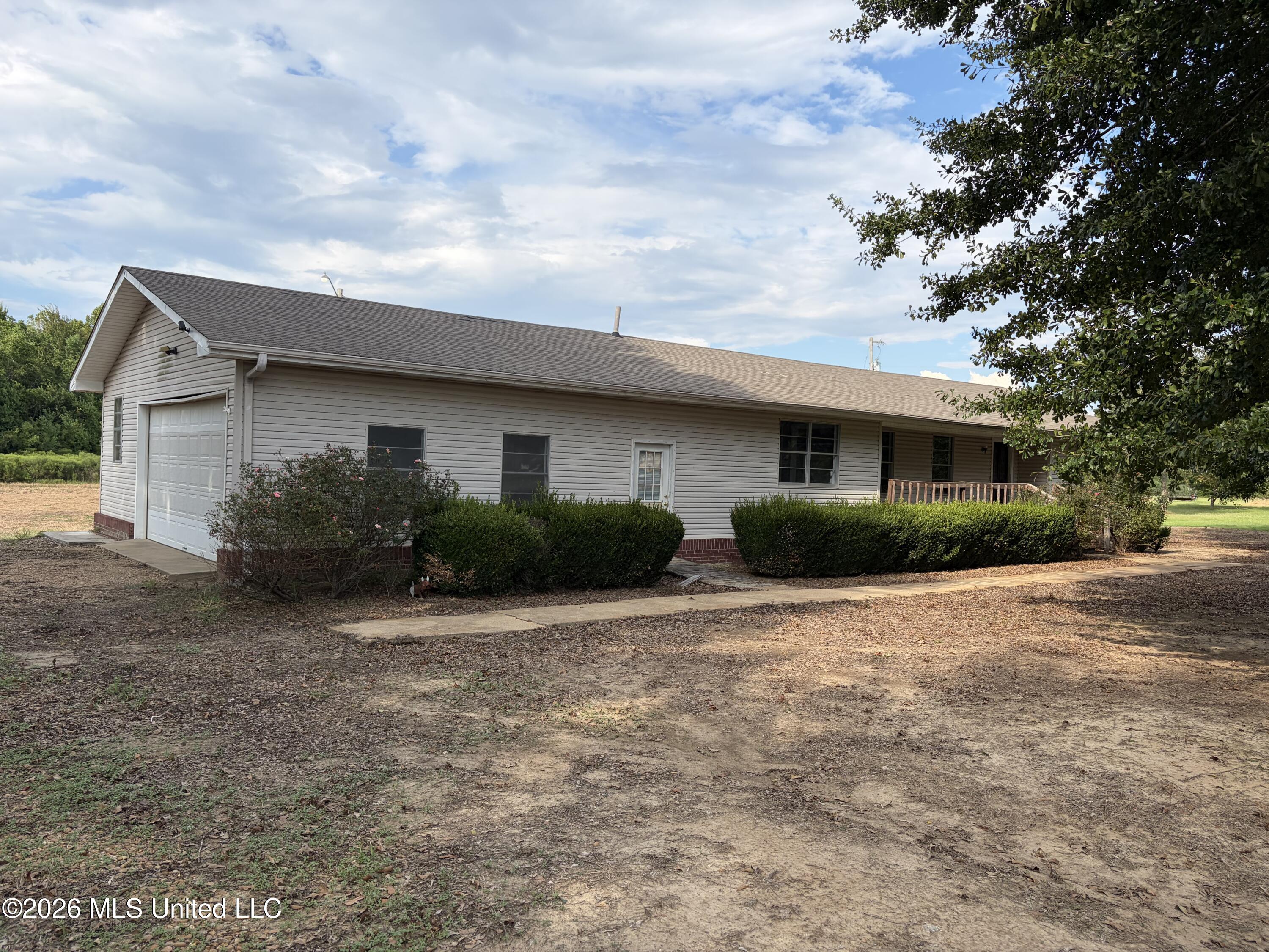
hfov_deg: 67.3
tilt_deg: +0.9
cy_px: 476
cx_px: 634
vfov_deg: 53.1
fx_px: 953
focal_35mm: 26
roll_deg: -2.1
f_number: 1.6
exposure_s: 1/2012
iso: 50
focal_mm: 5.96
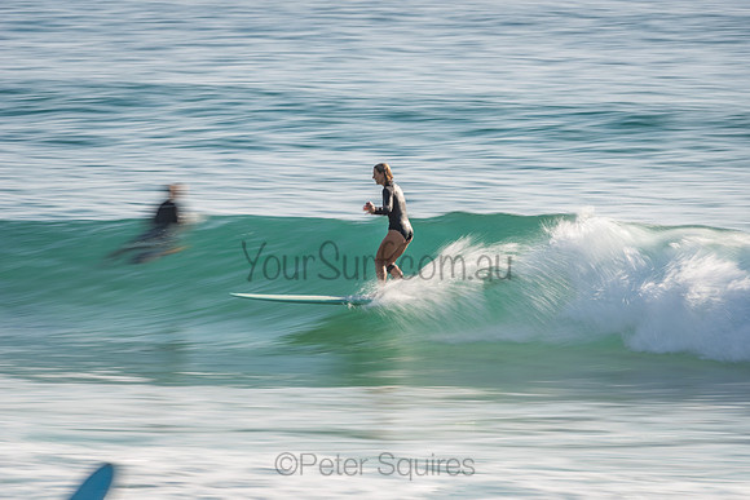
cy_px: 250
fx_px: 10419
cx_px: 375
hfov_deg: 4.1
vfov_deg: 2.8
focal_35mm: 500
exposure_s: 1/20
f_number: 13
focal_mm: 500
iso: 31
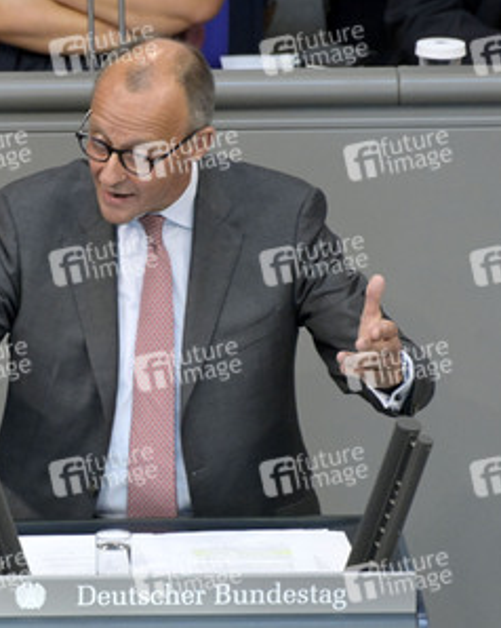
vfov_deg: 2.7
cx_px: 132
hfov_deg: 2.2
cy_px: 314
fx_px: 13173
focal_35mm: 710
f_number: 5.6
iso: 8000
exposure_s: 1/400
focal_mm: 500
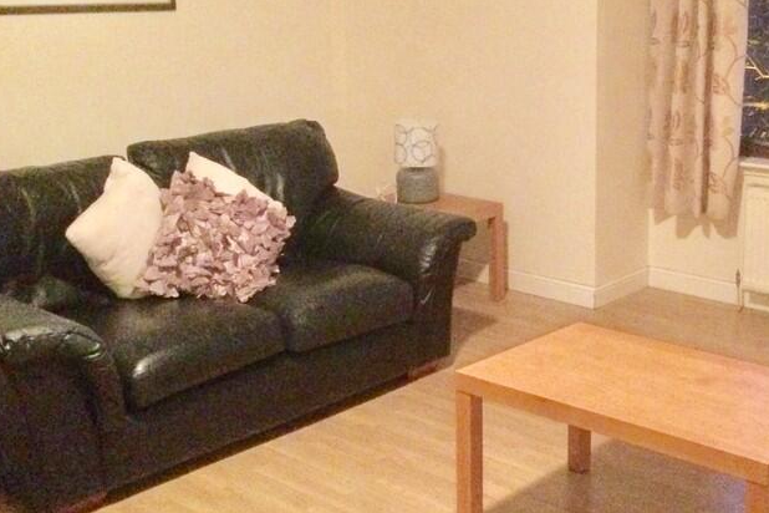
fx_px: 1068
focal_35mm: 50
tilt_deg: -11.3
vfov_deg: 26.9
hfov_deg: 38.9
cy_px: 195
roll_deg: +1.1
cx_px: 545
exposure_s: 1/17
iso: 800
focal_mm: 4.15
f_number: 2.2
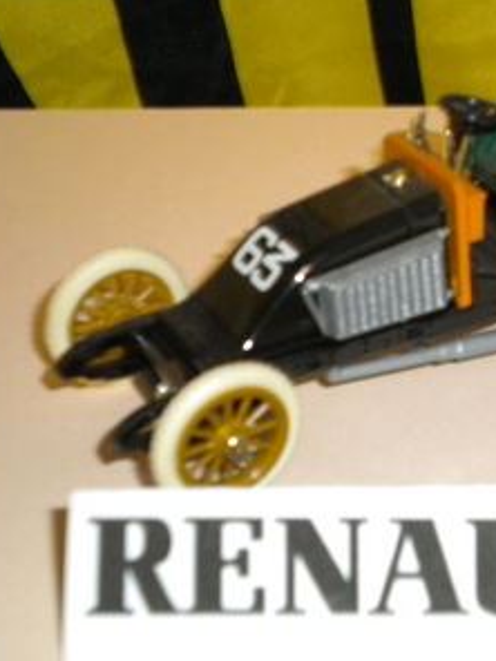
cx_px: 418
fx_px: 1758
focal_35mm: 92
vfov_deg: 21.3
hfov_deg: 15.9
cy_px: 328
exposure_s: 1/60
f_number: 4.6
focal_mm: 12.3
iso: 400
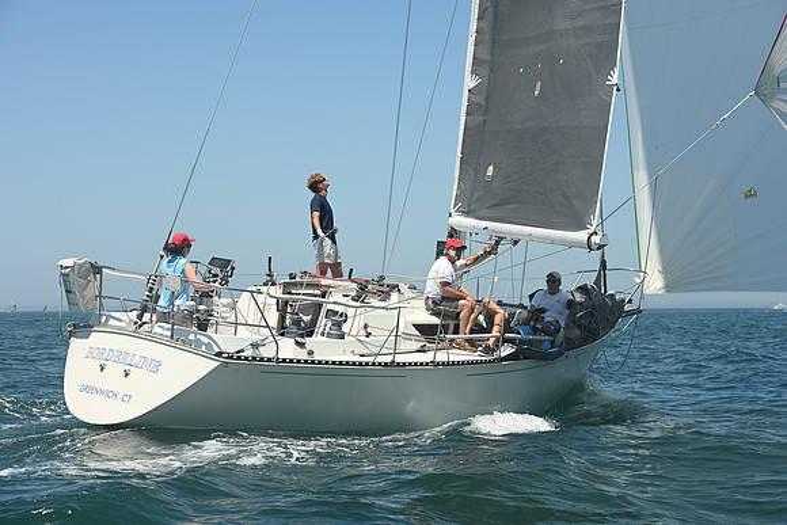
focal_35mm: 70
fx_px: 1531
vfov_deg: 19.5
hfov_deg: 28.8
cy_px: 262
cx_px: 394
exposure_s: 1/1000
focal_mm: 70
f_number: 8
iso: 320
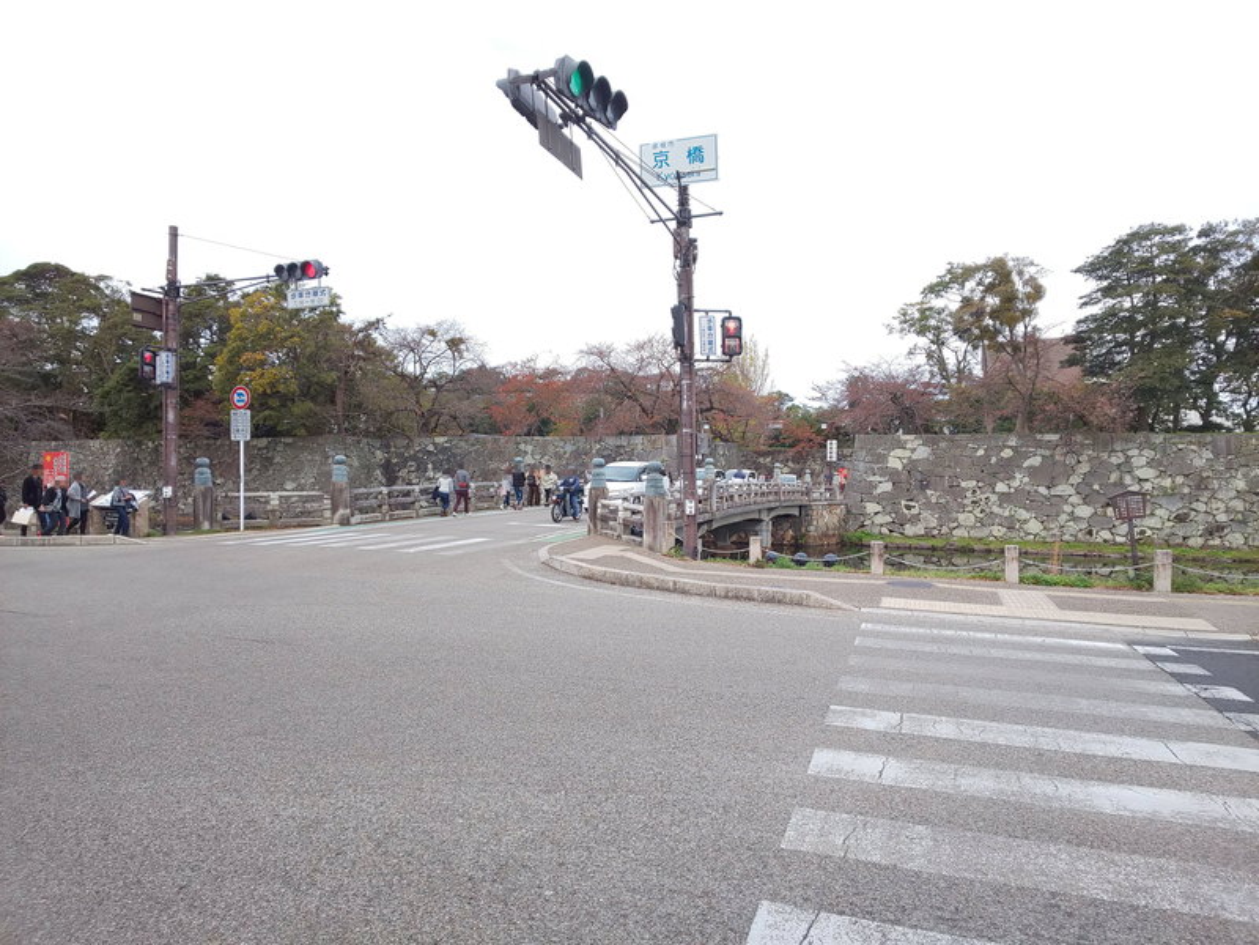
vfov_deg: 66.0
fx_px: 727
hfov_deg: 81.7
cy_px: 472
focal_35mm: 20
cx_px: 630
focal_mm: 3.45
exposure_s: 1/186
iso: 28
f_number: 1.94
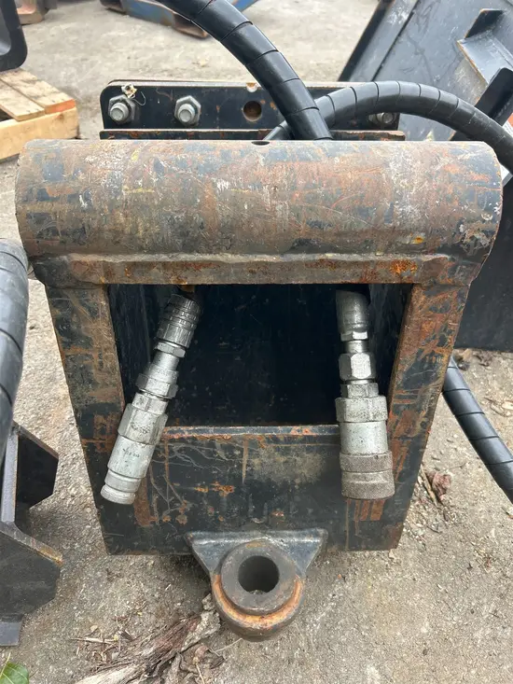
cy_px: 342
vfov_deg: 67.3
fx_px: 514
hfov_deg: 53.1
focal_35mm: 26
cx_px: 256
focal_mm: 5.7
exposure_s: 1/121
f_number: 1.5
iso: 40
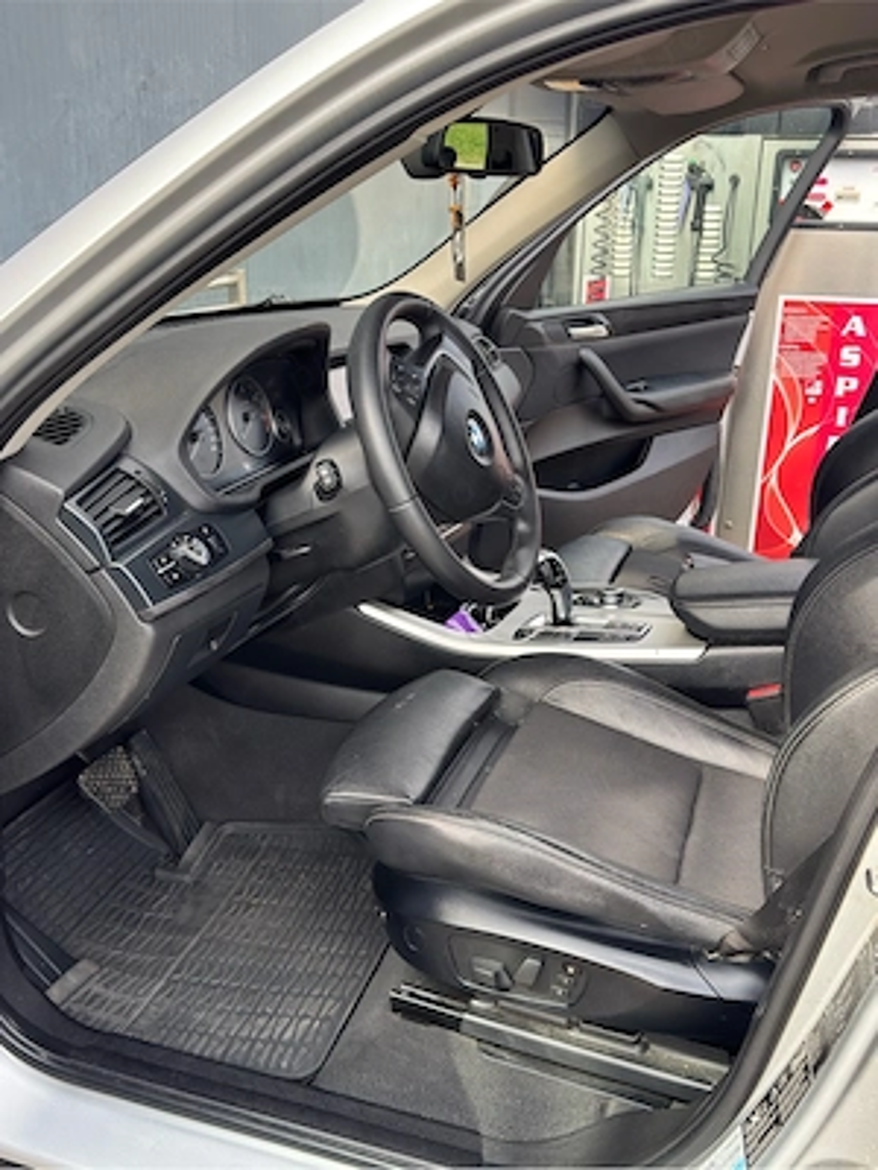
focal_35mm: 34
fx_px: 1150
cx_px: 439
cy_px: 585
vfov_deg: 54.0
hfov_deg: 41.8
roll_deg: -0.4
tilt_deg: -17.5
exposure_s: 1/476
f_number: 1.78
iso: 100
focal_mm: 6.76
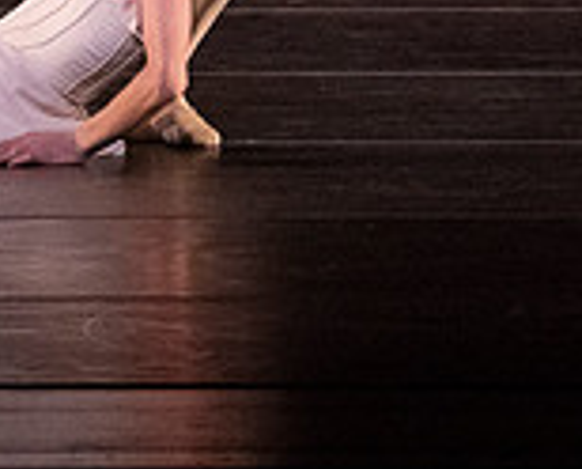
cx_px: 23
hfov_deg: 1.5
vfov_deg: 1.2
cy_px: -255
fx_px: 22898
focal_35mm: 1326
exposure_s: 1/400
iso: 20000
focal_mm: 376
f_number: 5.6
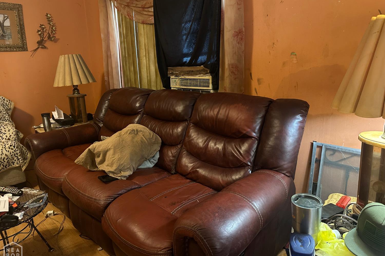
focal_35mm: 25
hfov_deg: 71.5
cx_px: 192
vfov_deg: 51.2
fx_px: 267
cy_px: 121
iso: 1000
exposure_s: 1/30
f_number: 1.78
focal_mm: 6.86
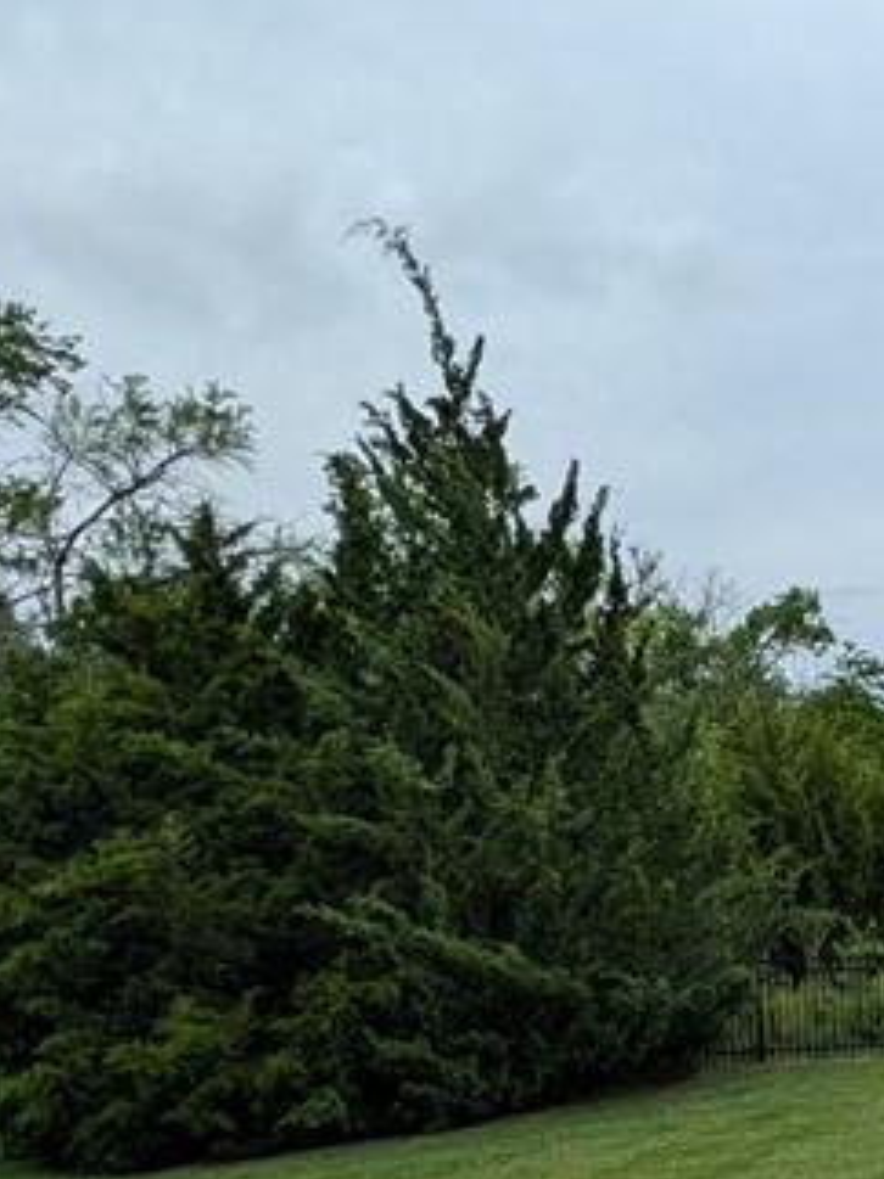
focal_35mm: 38
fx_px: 1295
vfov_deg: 46.2
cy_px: 956
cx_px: 1178
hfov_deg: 29.5
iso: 54
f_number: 1.7
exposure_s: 1/4184
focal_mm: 2.02
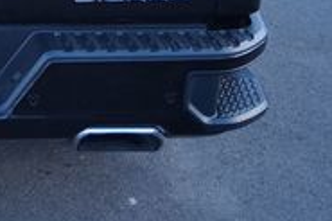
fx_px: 958
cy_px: -111
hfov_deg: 17.8
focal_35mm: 104
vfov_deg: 12.5
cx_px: -153
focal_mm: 20
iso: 160
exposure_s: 1/60
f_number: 4
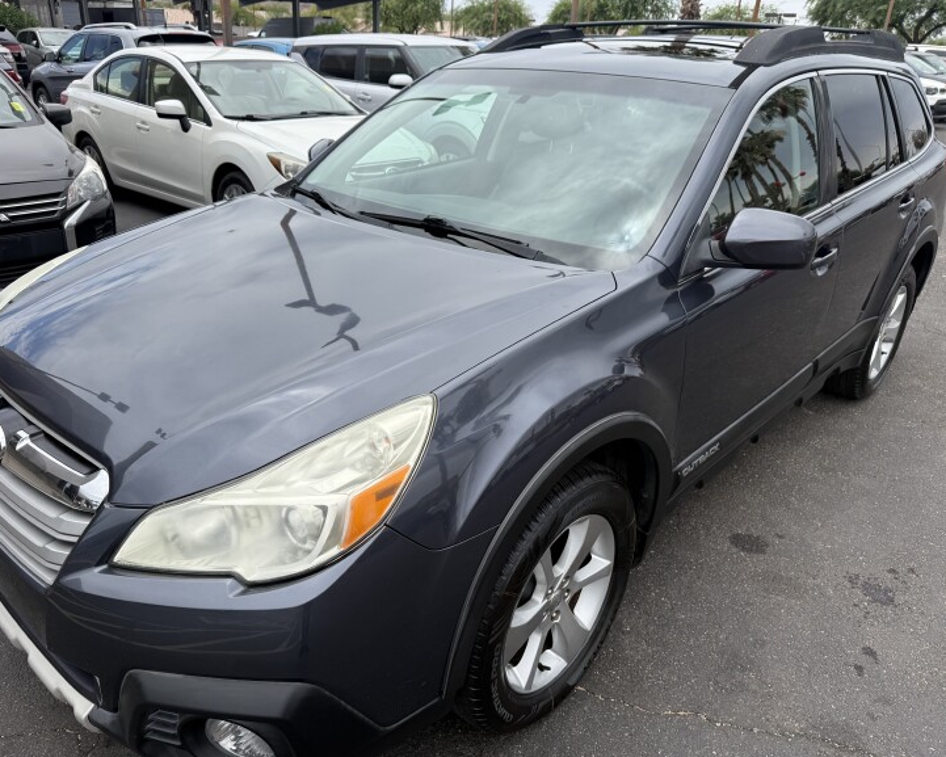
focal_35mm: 26
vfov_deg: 54.9
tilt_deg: -24.9
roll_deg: -2.6
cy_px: 391
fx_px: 728
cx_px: 434
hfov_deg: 65.9
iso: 80
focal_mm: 6.76
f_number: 1.78
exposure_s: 1/3279
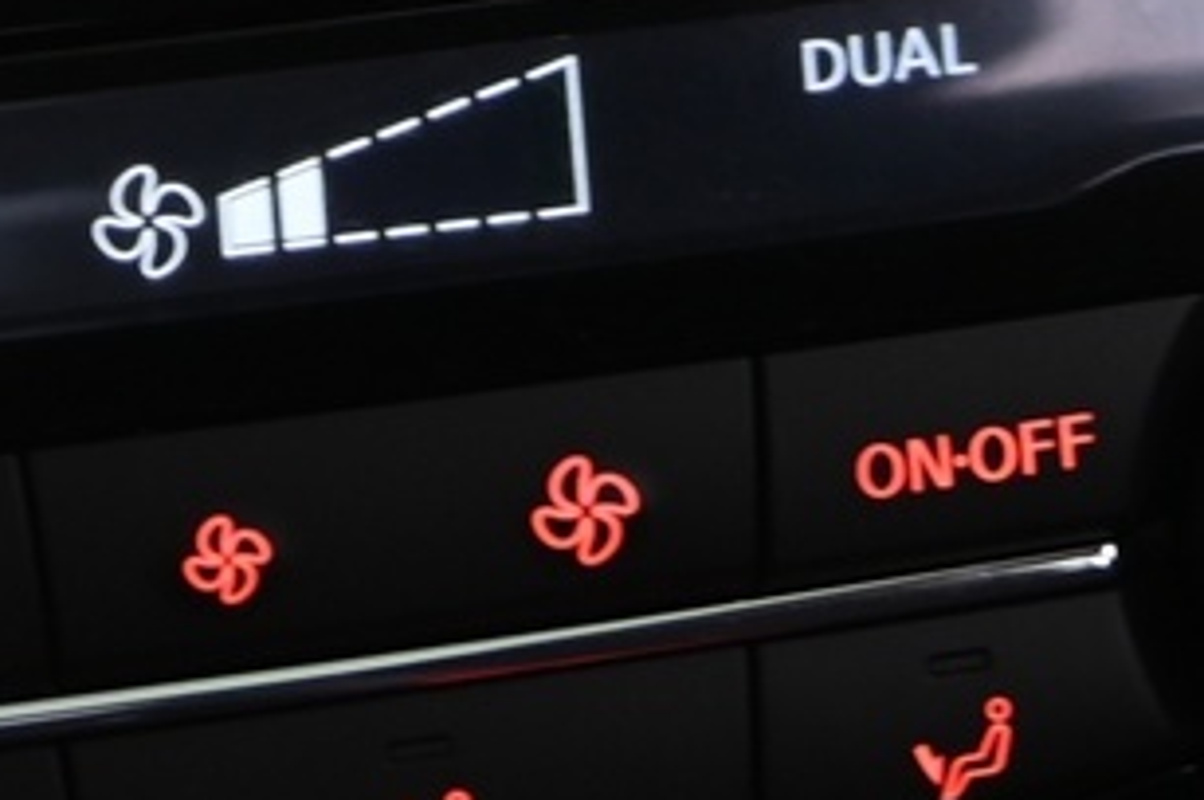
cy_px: -1251
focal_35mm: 180
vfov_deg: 7.1
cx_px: -90
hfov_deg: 11.3
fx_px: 6014
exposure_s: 1/15
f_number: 4
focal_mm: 34
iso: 1000
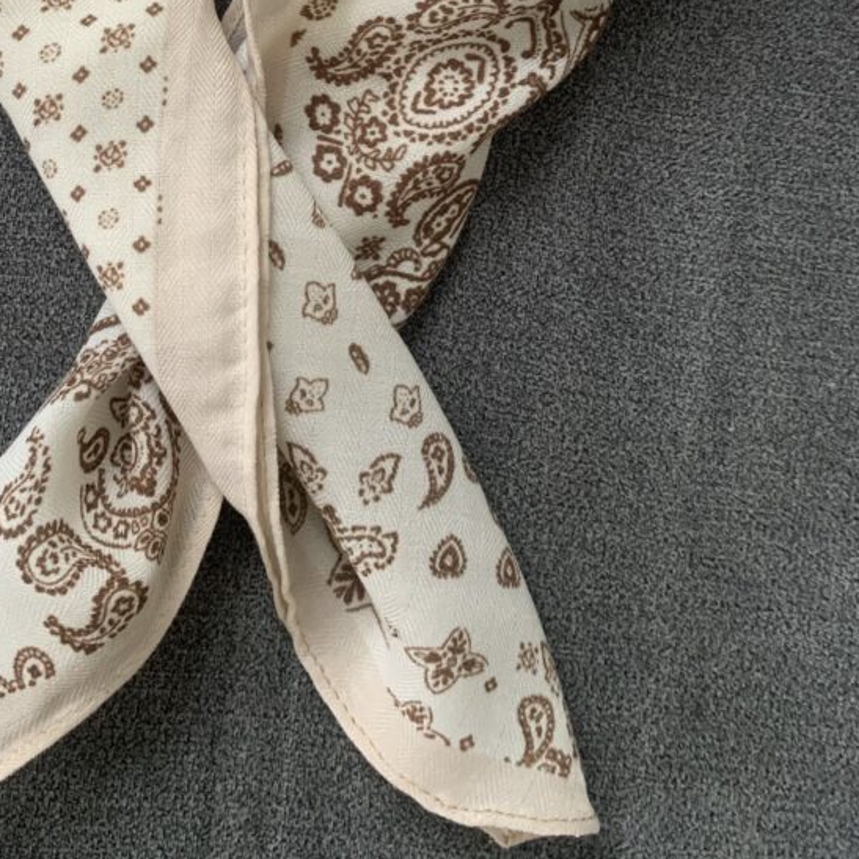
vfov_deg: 36.5
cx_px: 259
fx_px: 1207
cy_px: 68
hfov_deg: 38.5
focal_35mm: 43
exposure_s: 1/60
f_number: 1.8
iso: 320
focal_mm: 4.25
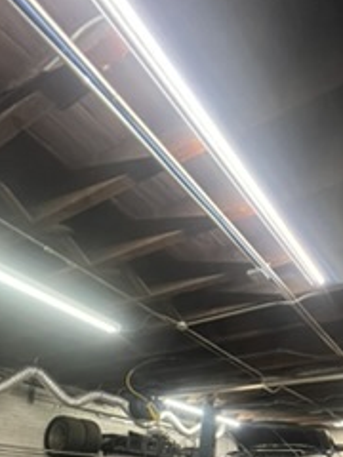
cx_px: 295
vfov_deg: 54.5
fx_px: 344
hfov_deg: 48.6
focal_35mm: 26
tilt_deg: +7.8
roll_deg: -1.1
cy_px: 444
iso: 200
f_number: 1.8
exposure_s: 1/60
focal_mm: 1.57
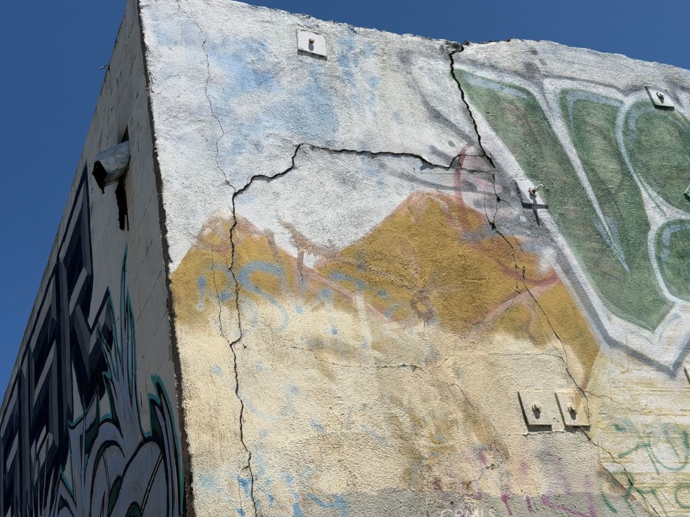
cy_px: 261
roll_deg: +11.8
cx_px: 343
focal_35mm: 49
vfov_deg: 29.7
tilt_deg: +29.5
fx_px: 977
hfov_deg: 38.9
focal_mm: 6.76
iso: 80
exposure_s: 1/11364
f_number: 1.78
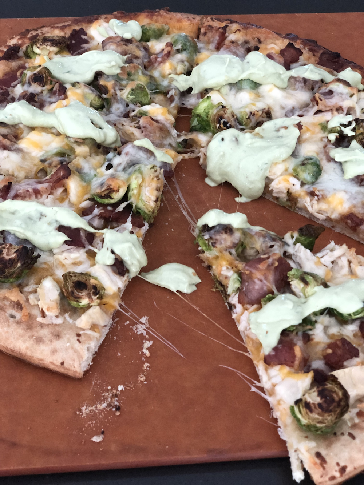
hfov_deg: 28.0
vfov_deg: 36.8
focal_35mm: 52
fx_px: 729
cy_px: 242
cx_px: 182
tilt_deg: -47.7
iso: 160
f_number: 2.4
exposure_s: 1/20
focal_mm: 6
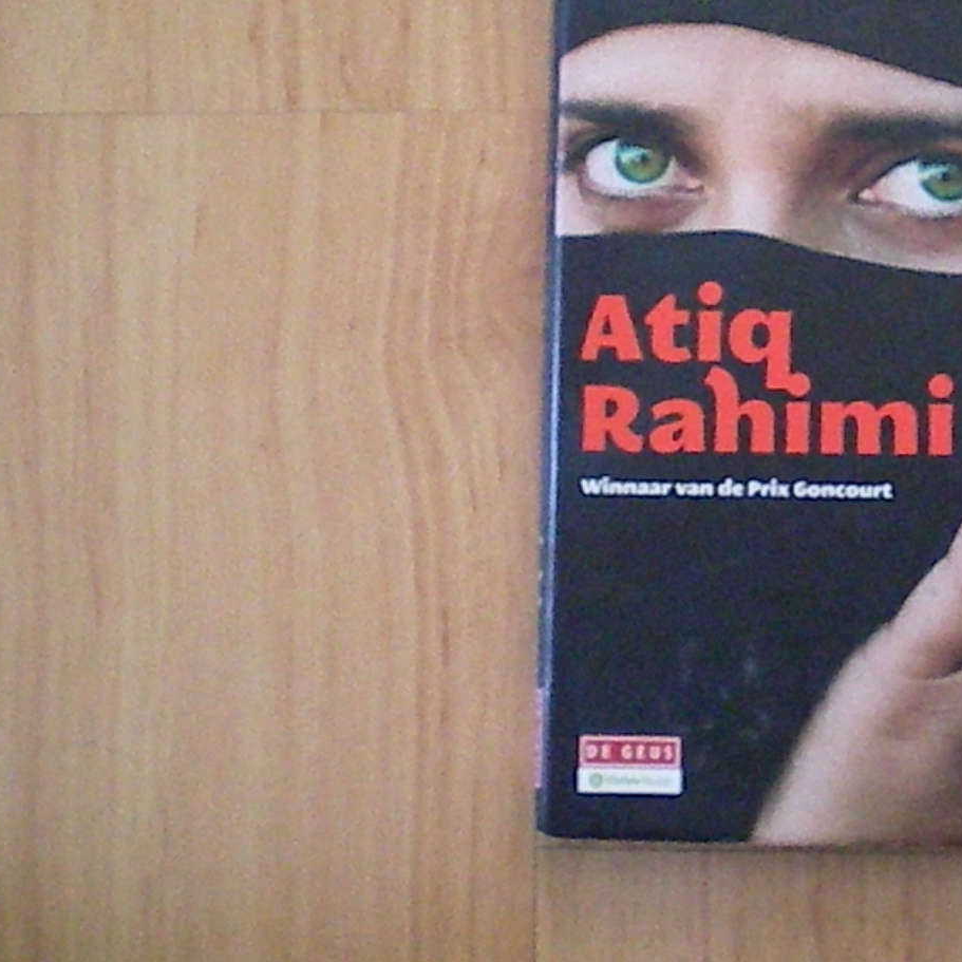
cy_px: 372
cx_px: 765
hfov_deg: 28.5
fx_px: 1855
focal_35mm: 59
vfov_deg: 29.0
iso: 1305
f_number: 3.1
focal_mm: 6.3
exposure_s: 1/100
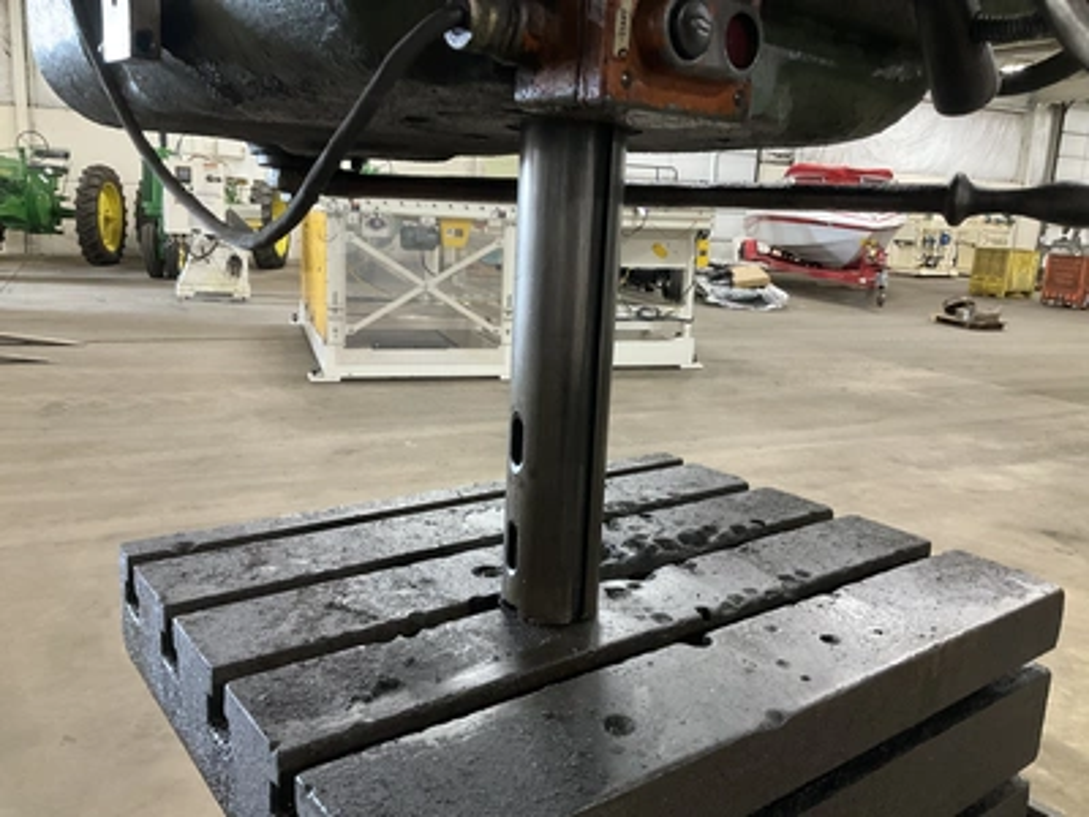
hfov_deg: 61.7
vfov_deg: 48.2
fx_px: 912
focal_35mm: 29
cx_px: 544
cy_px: 408
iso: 200
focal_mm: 3
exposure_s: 1/40
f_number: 1.8
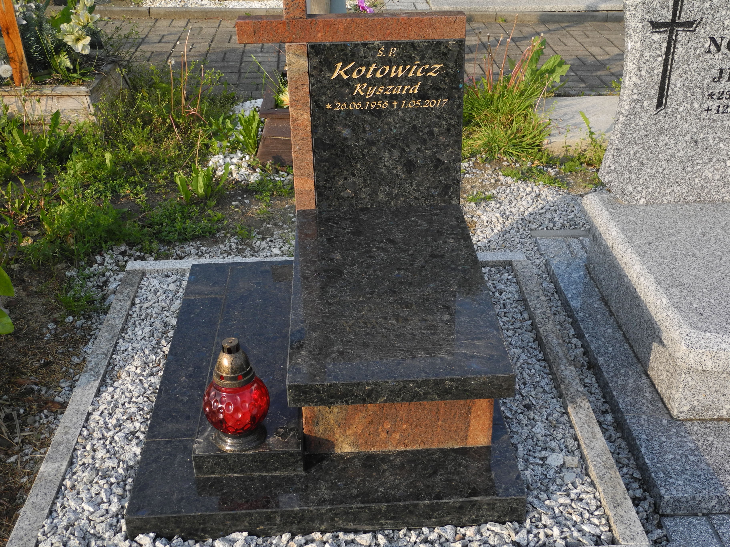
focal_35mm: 41
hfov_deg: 45.8
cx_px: 365
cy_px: 274
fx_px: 865
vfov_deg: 35.1
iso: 100
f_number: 3.2
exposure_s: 1/400
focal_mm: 8.8
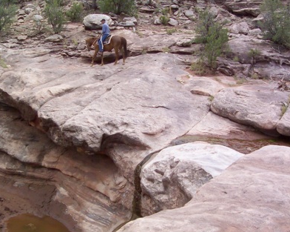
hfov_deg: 38.8
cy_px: 136
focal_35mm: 48
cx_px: 143
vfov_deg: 31.4
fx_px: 412
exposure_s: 1/258
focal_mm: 6
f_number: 4.8
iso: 80
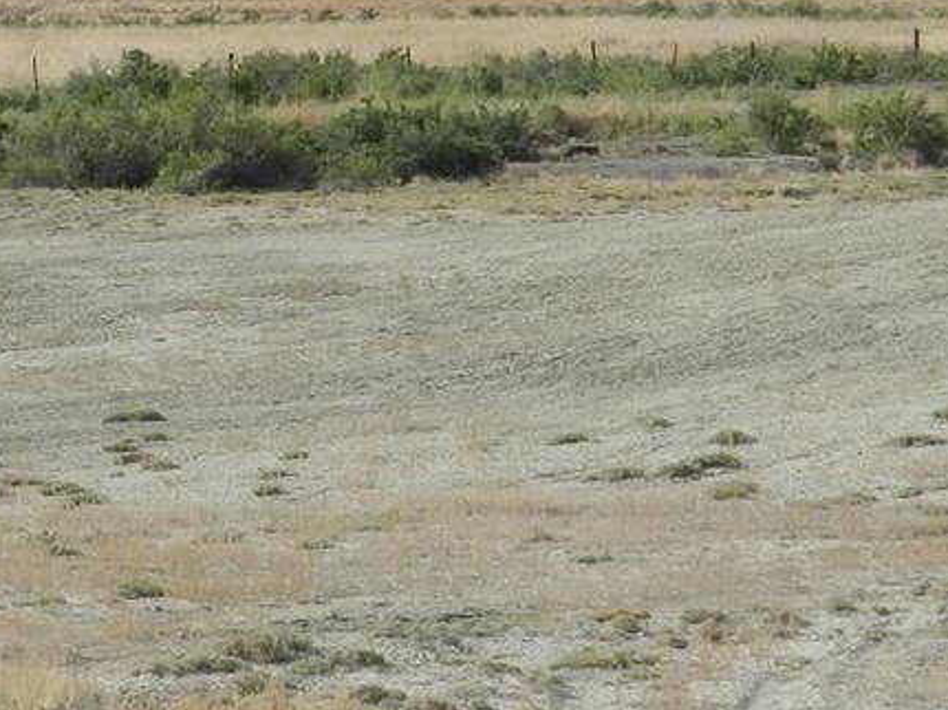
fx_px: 7500
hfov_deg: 7.2
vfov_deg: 5.4
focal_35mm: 274
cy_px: 9
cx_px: 752
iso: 160
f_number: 4.8
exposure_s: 1/1000
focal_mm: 20.5
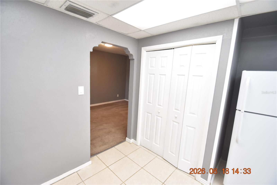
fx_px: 115
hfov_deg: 100.4
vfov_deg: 77.3
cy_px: 92
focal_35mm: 15
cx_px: 138
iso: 800
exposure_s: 1/60
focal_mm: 10
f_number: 4
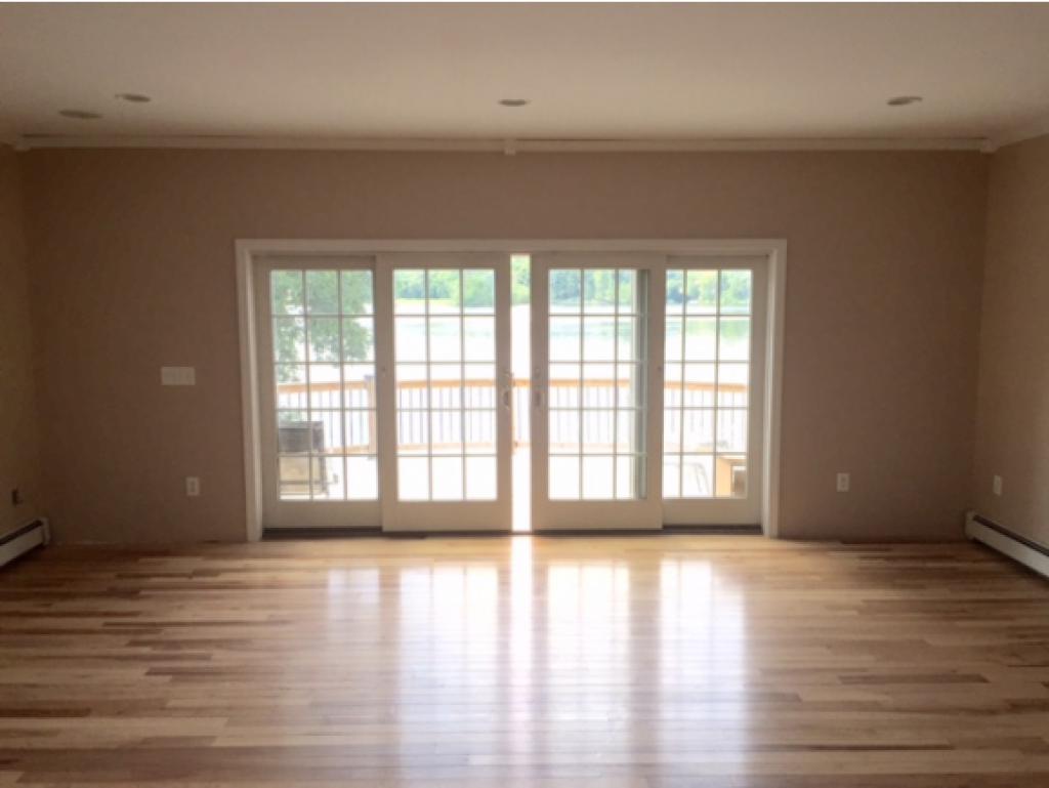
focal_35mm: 29
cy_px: 394
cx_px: 524
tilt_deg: -6.6
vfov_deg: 48.3
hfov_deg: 61.6
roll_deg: -0.8
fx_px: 879
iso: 40
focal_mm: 4.15
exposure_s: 1/278
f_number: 2.2
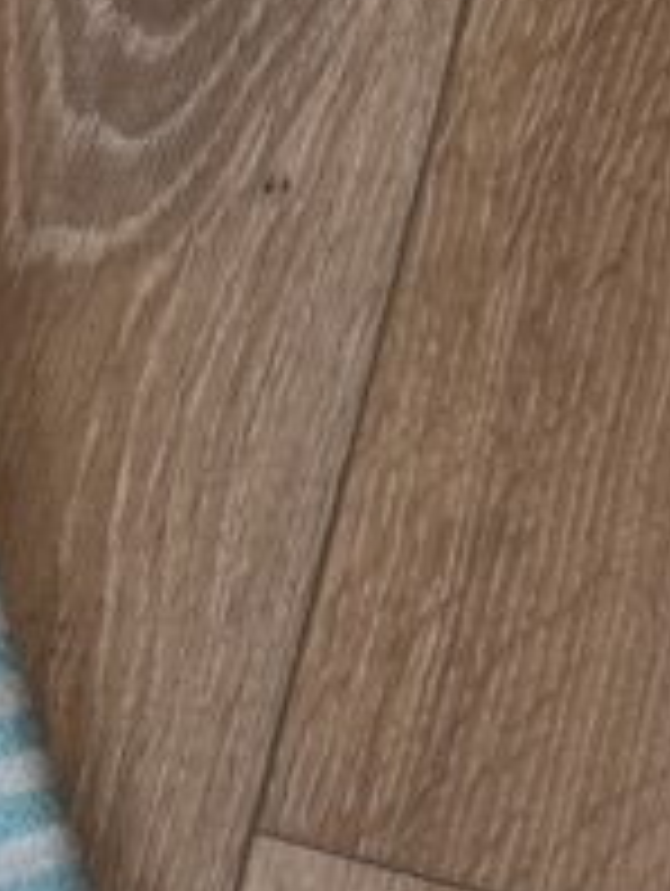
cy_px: 792
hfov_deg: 10.7
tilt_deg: -83.8
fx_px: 3193
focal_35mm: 124
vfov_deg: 15.7
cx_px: -764
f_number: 1.78
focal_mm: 6.76
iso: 50
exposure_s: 1/100
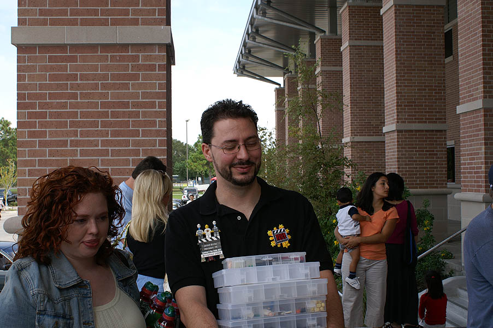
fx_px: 575
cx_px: 246
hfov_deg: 46.4
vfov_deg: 31.8
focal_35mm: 42
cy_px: 164
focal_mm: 28
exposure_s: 1/125
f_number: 8
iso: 100
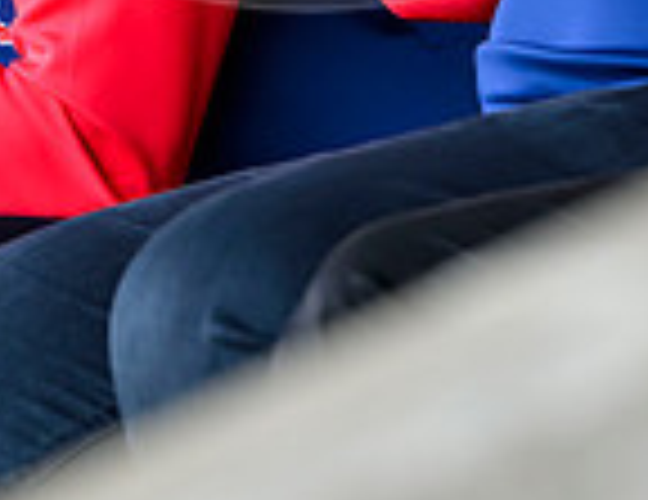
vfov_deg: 2.7
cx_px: -107
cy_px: -503
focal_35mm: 558
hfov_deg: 3.5
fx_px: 10551
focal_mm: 110
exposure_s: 1/320
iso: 500
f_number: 3.5
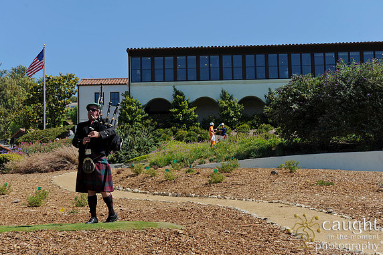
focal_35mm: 71
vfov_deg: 19.2
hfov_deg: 28.5
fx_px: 755
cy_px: 127
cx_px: 189
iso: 200
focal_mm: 70
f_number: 8
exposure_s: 1/500
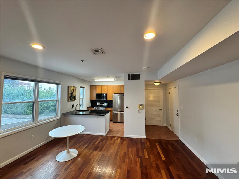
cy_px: 90
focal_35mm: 14
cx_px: 120
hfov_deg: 102.1
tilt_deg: +2.4
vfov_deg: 85.7
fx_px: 97
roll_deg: +0.3
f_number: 2.2
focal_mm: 2.22
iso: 250
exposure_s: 1/120
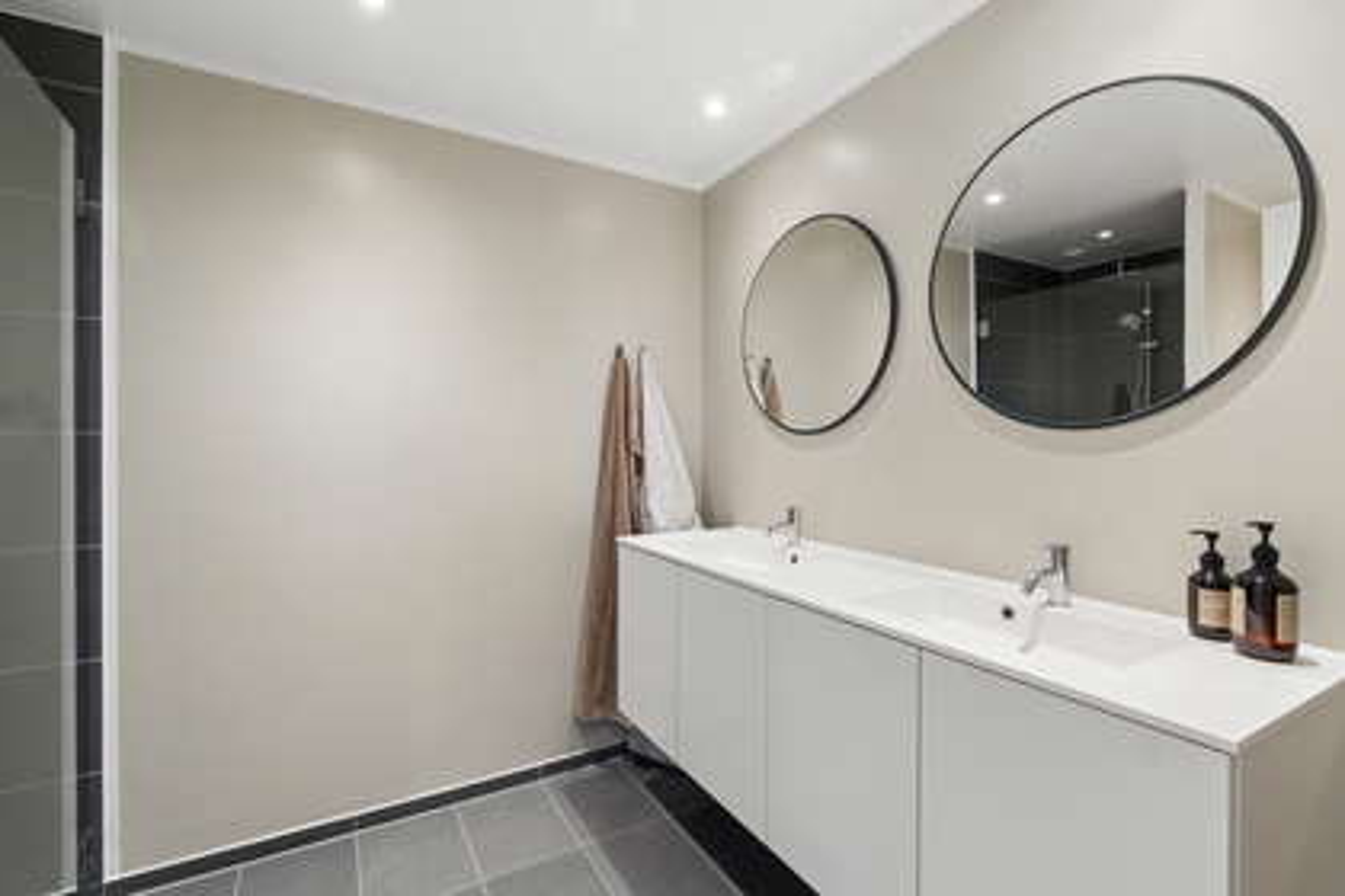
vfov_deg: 77.3
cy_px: 448
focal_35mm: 15
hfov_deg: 100.4
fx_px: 560
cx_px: 672
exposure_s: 1/13
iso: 500
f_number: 8
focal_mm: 10
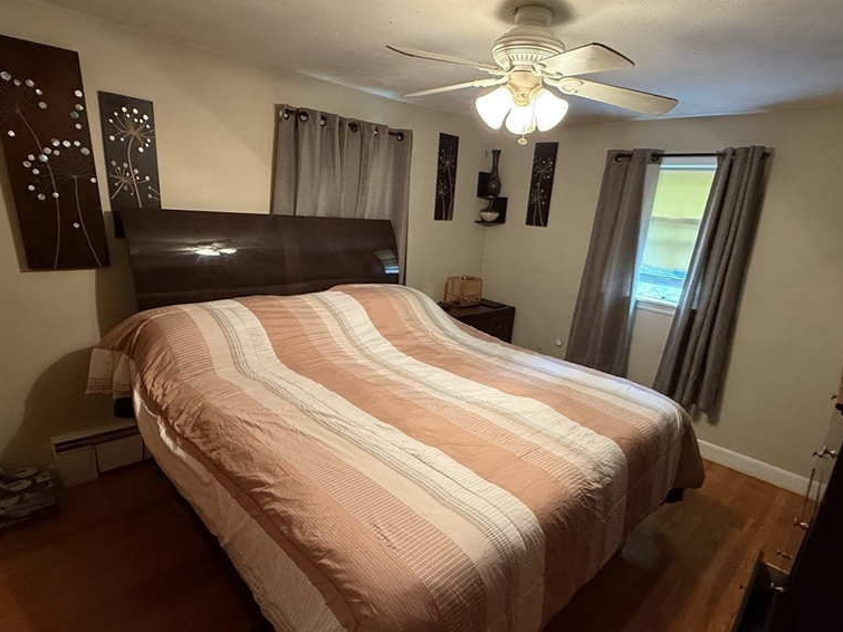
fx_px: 463
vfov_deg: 68.5
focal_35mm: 19
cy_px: 345
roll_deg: -4.2
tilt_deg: -17.9
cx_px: 443
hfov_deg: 84.6
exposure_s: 1/60
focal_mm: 2.22
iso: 640
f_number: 2.2
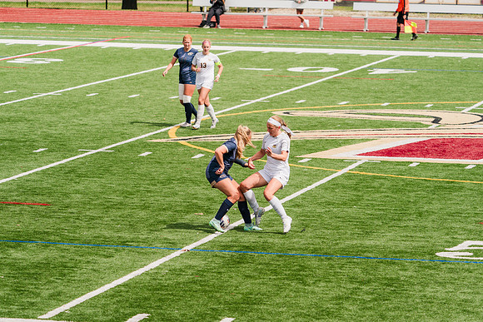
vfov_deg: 6.9
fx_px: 2684
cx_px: 242
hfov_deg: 10.3
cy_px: 161
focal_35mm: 200
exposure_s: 1/1600
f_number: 5.6
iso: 250
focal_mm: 200
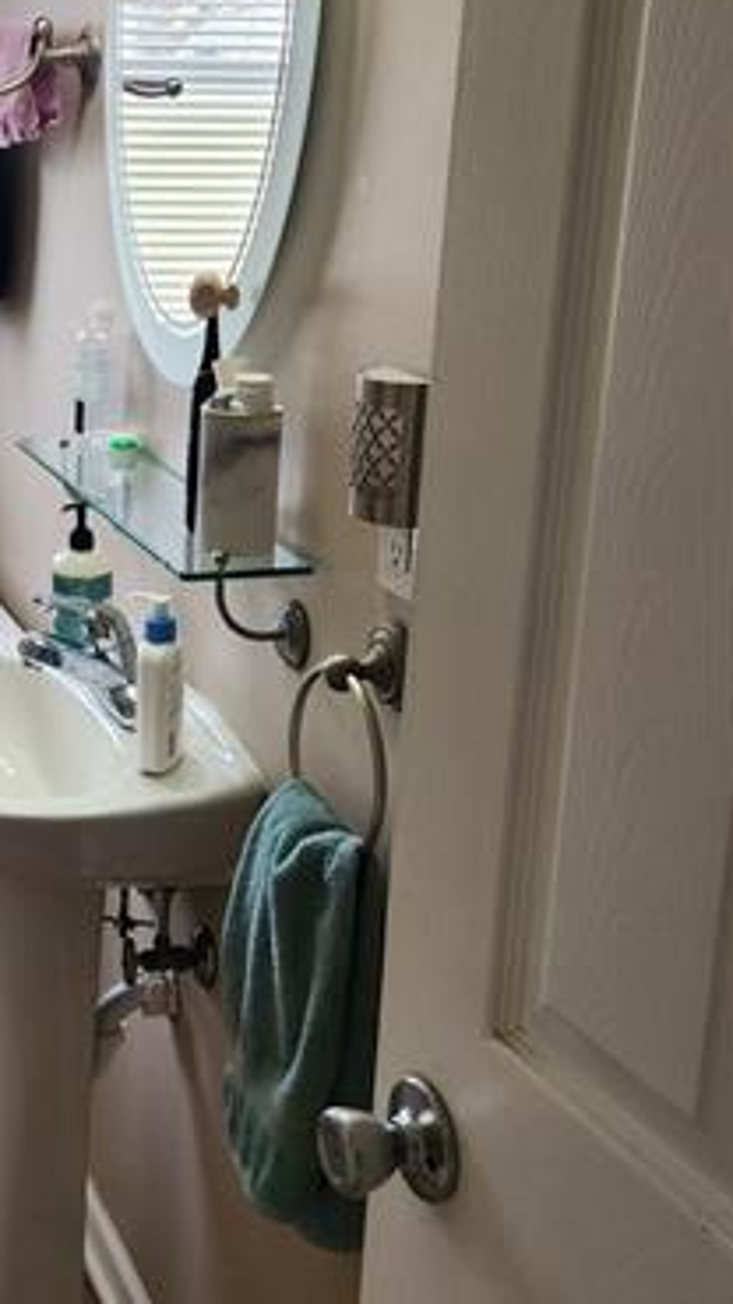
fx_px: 1798
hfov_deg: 21.9
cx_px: -60
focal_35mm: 52
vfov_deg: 39.8
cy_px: 571
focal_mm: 5.4
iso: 64
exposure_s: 1/120
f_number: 1.8
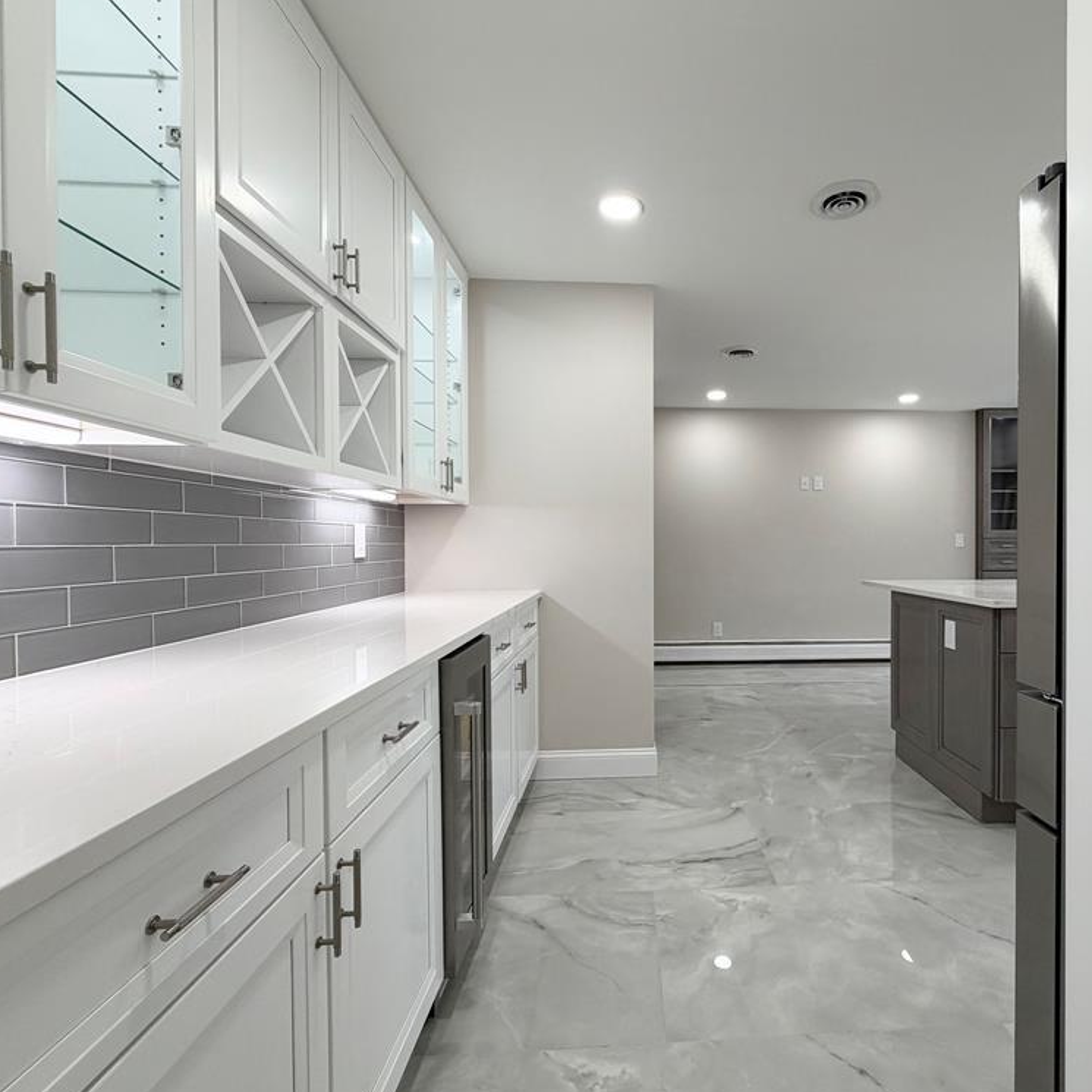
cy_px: 550
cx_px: 665
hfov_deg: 82.8
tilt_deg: -0.8
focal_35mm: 17
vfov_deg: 84.0
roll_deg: +0.0
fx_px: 607
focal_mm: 2.22
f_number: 2.2
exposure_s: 1/120
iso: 100
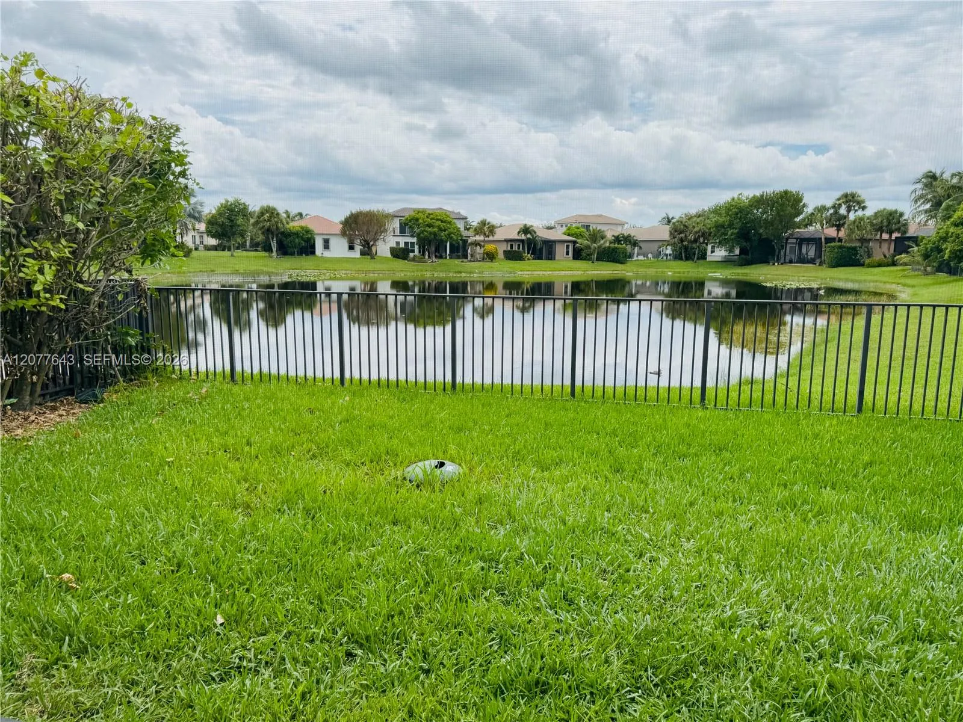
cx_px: 482
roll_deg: -0.5
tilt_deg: -9.9
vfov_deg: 56.8
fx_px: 668
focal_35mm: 24
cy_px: 361
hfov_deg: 71.6
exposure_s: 1/2710
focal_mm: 6.76
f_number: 1.78
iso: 80
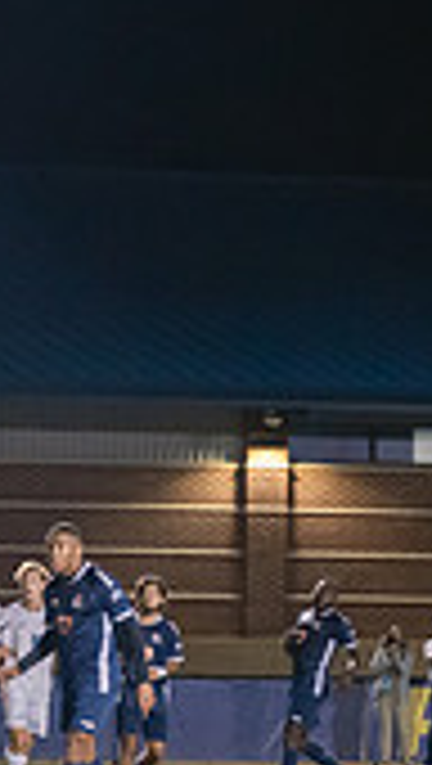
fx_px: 7248
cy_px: 718
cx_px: -810
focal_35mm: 357
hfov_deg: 3.3
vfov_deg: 6.0
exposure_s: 1/400
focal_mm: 100
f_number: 4
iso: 3200
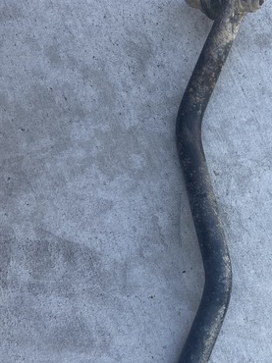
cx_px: 239
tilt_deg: -74.9
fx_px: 566
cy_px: 245
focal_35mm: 54
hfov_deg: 26.2
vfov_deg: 35.2
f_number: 1.8
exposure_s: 1/296
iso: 32
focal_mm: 4.25
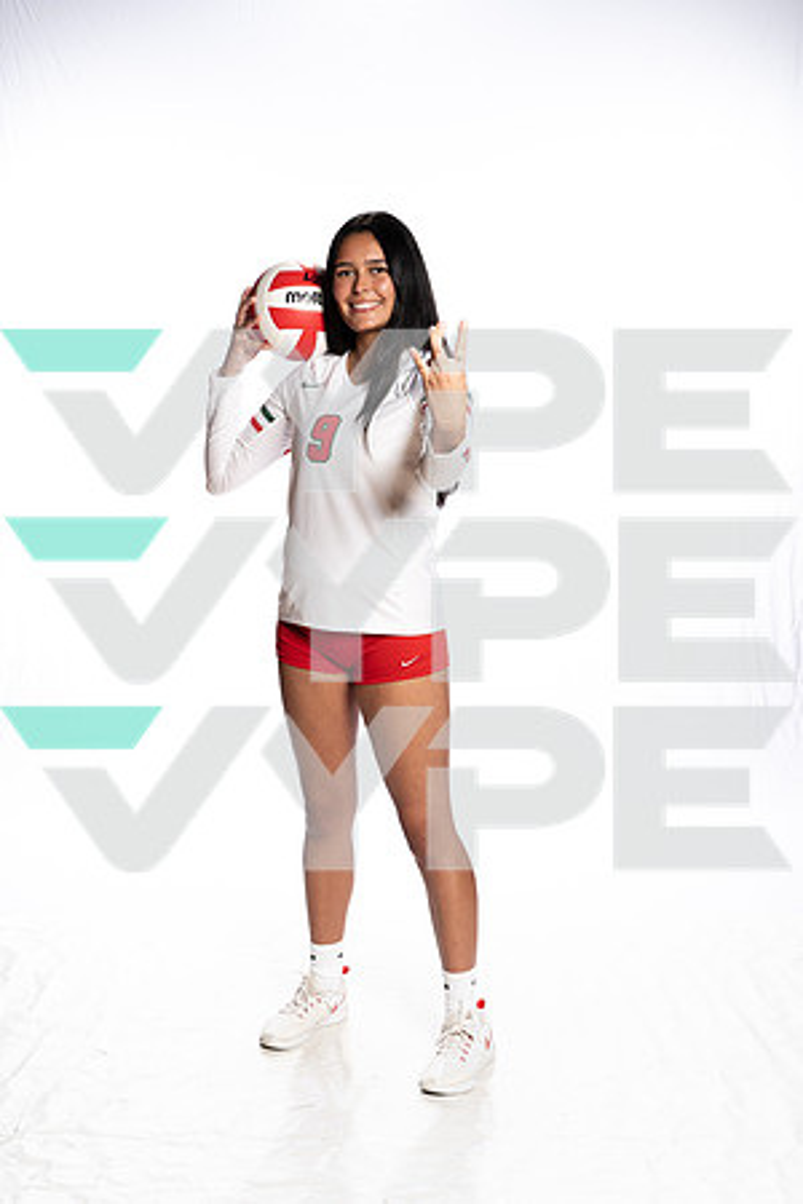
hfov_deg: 27.0
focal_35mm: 50
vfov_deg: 39.6
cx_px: 402
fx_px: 1673
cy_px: 602
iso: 320
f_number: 8
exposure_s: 1/250
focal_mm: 50
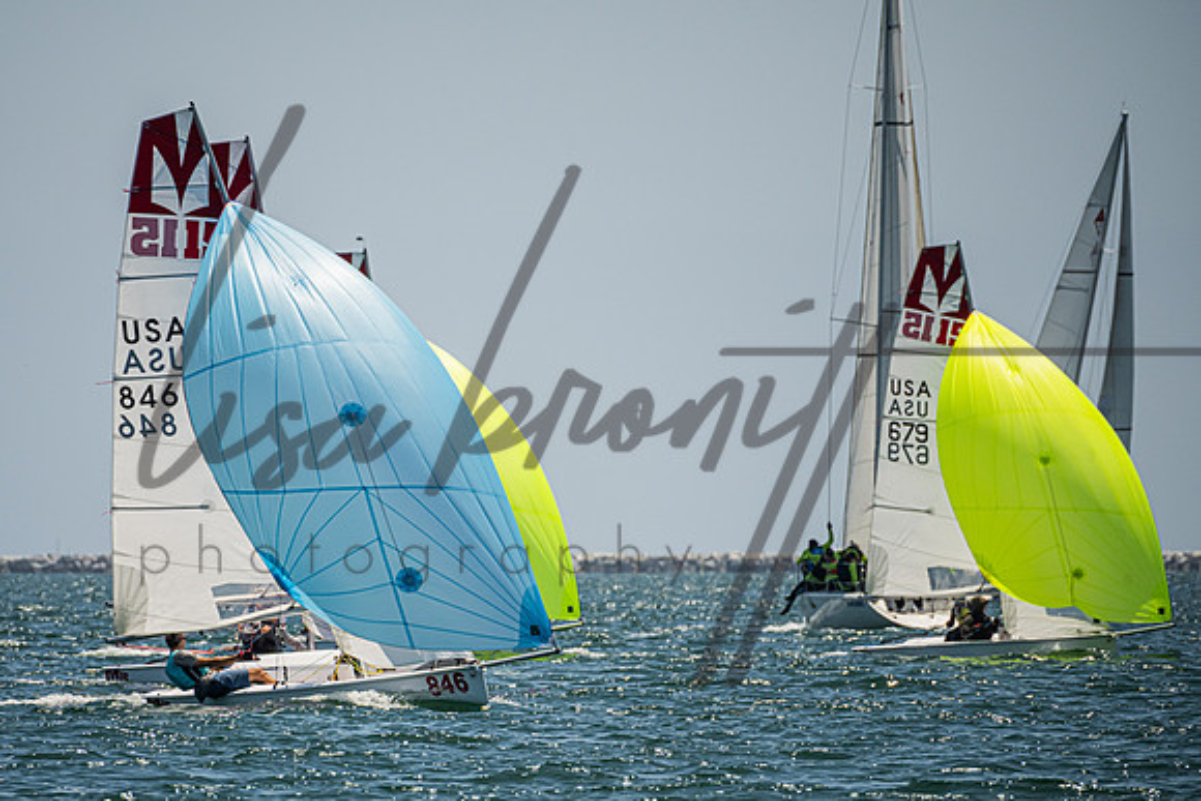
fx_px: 16269
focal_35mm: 488
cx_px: 475
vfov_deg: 2.8
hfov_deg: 4.2
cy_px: 454
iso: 400
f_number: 8
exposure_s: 1/3200
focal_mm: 400
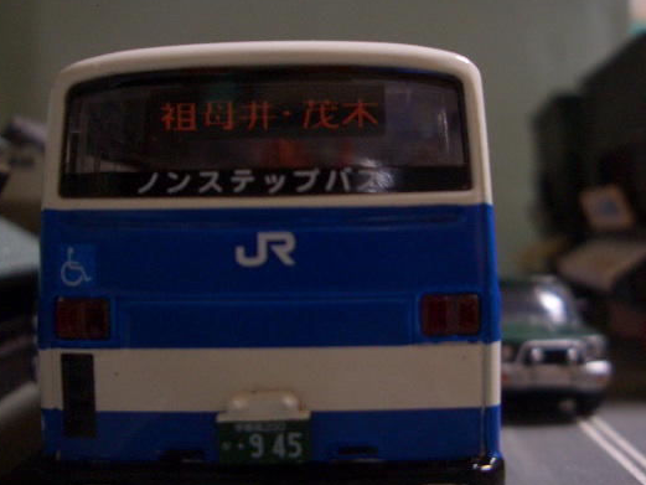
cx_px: 338
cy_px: 262
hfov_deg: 43.8
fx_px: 803
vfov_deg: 33.6
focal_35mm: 43
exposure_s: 1/8
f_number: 2.6
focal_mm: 5.8
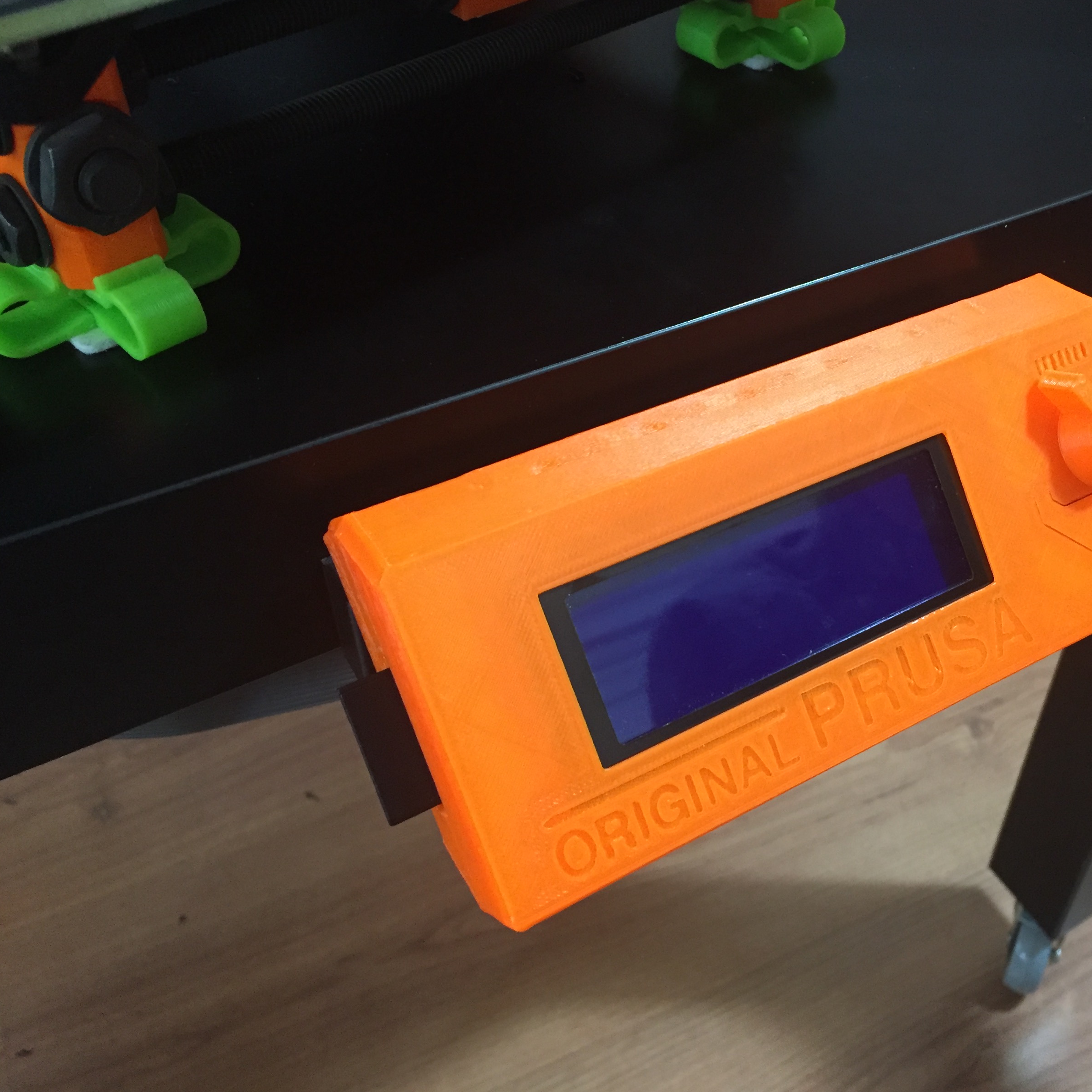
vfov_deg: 47.2
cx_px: 741
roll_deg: -3.6
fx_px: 1249
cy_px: 540
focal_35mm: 35
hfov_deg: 46.4
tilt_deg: -44.3
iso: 250
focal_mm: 4.15
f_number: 2.2
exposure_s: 1/20
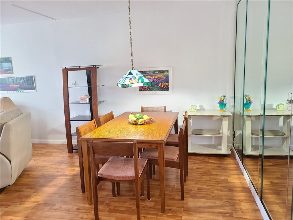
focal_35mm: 26
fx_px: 220
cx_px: 146
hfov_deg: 67.3
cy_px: 110
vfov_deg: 53.1
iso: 320
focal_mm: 5.4
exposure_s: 1/39
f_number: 1.8
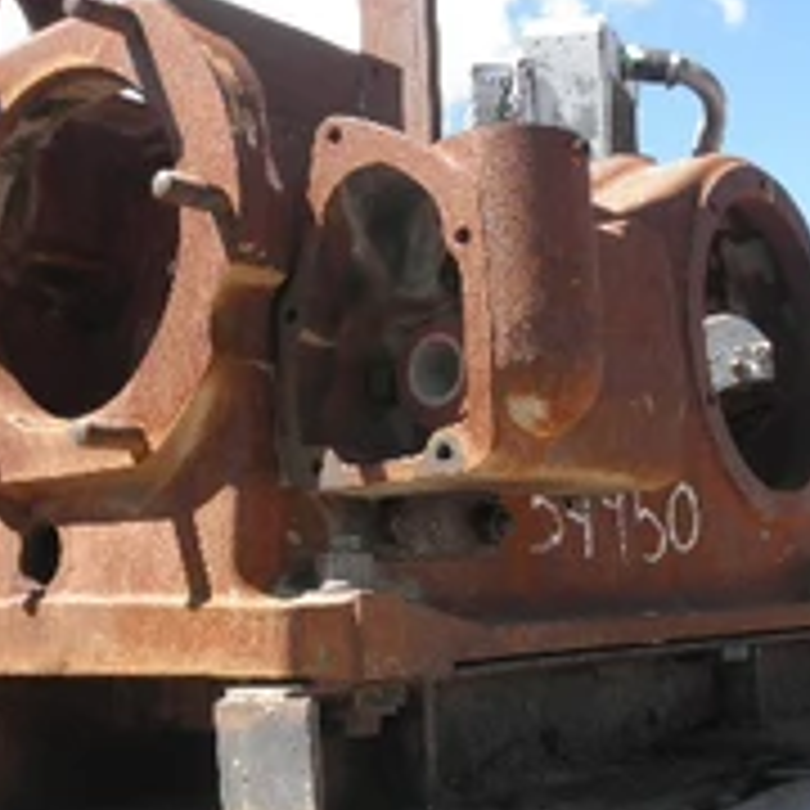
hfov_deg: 31.1
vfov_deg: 31.1
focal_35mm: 55
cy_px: 454
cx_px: 392
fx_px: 1456
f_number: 8.5
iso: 64
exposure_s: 1/50
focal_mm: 5
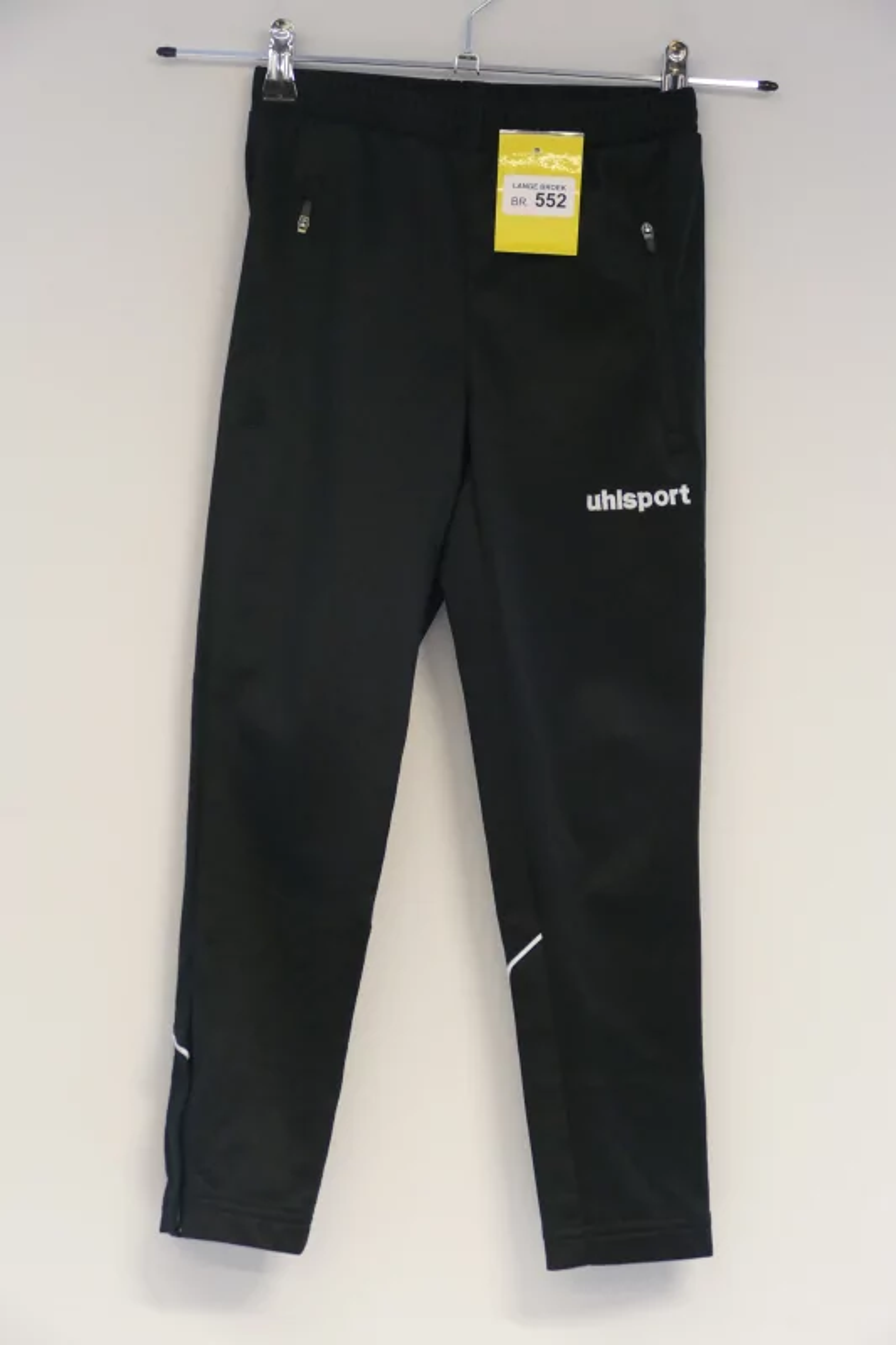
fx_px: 3361
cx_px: 448
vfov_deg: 22.6
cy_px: 672
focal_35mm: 90
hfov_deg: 15.2
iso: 1600
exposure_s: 1/40
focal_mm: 32.65
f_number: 3.8
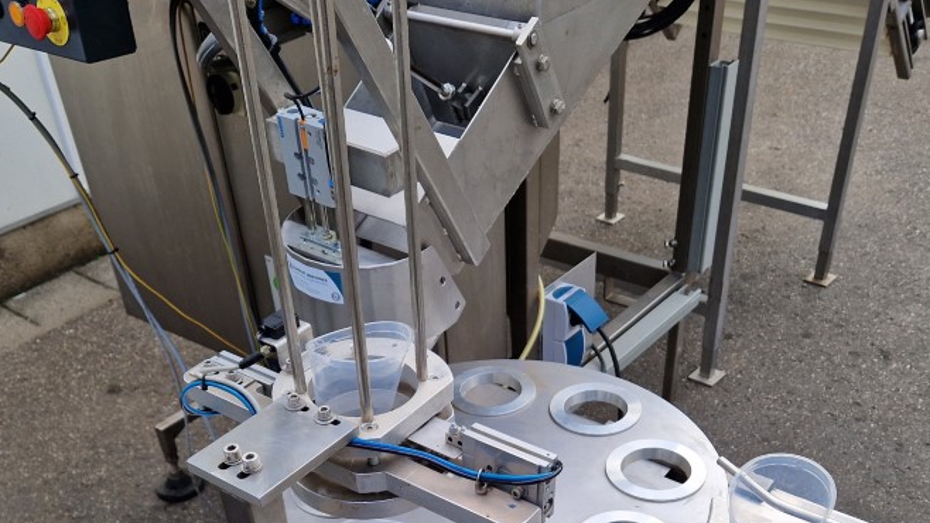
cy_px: 531
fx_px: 962
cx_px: 478
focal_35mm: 39
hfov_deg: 51.6
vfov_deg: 28.4
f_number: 1.8
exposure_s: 1/648
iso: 50
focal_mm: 5.4
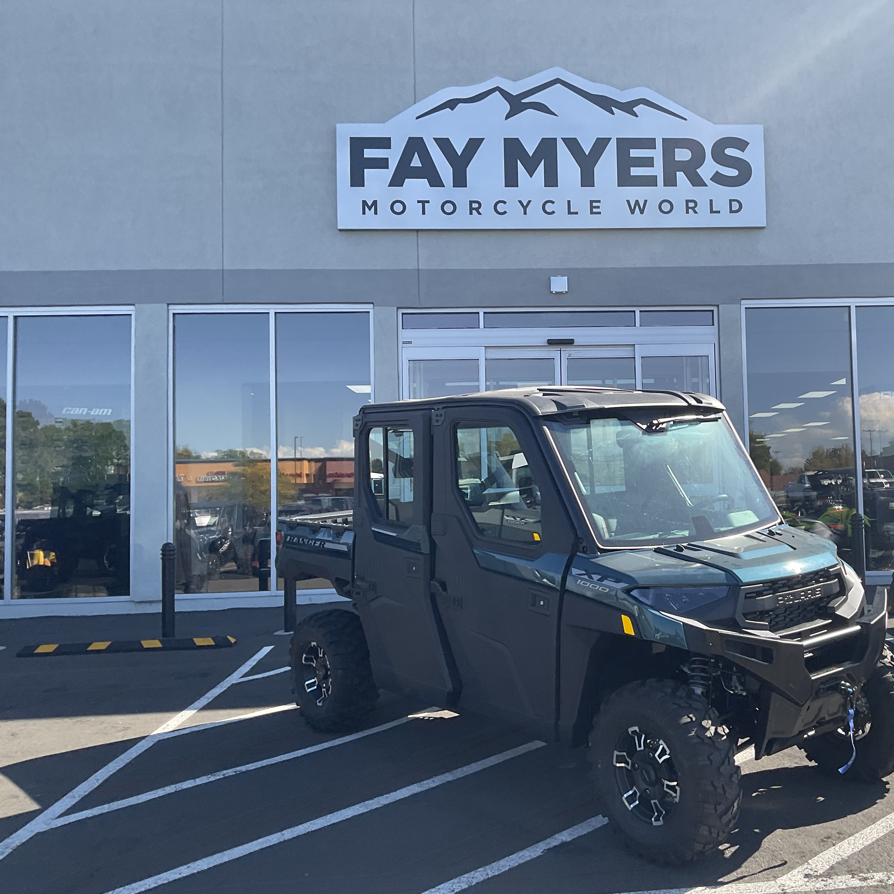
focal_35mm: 35
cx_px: 603
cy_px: 441
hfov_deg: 46.4
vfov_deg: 47.2
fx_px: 1023
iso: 16
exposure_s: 1/586
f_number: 1.8
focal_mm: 3
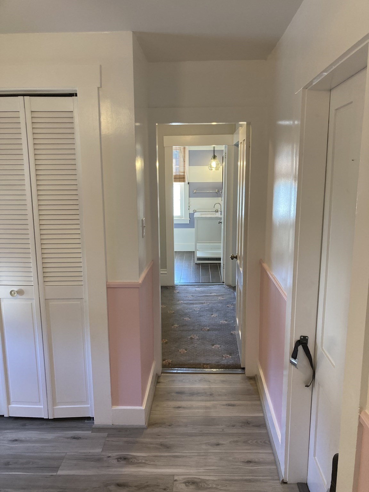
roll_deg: +0.8
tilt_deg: -10.2
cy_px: 246
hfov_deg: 49.7
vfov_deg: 63.4
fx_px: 398
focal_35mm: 28
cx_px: 184
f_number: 1.8
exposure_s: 1/60
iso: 100
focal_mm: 3.99
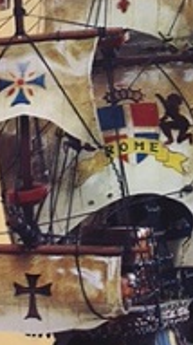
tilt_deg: -48.9
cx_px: 326
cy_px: 50
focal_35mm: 95
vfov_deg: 22.1
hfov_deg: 11.9
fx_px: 867
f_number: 2.2
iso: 25
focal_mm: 4.15
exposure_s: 1/40
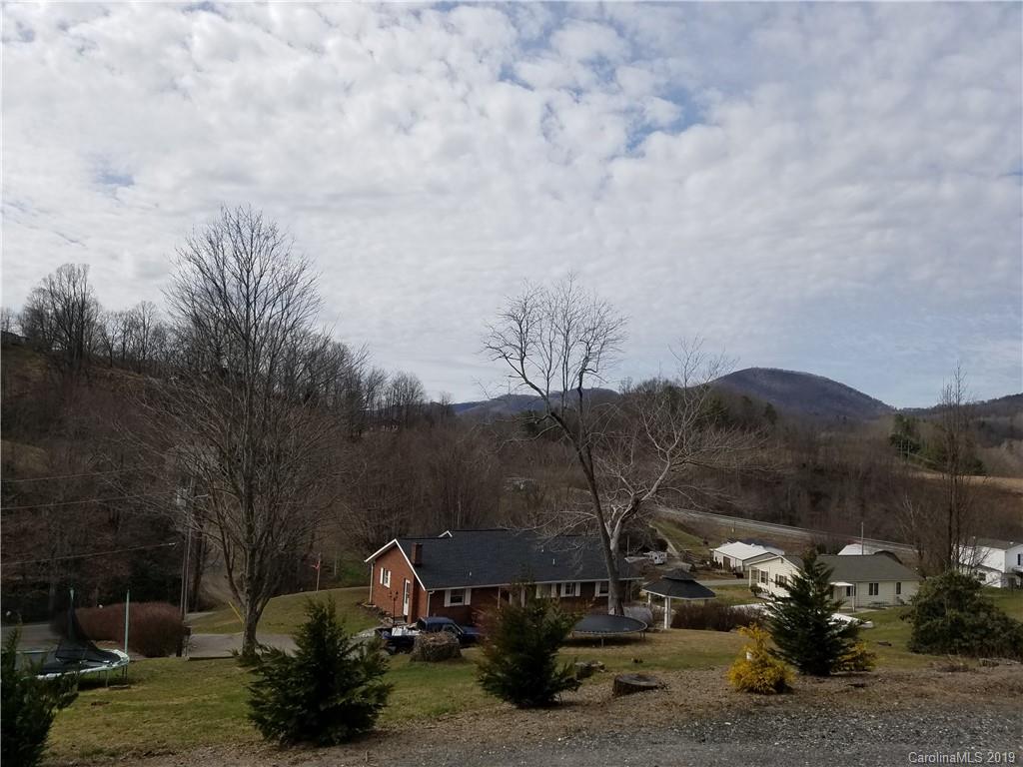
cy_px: 384
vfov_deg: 53.1
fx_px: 768
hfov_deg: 67.3
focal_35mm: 26
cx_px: 512
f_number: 1.7
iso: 50
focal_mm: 4.2
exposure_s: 1/3888
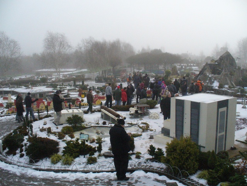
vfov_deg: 38.7
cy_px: 93
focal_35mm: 37
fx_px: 264
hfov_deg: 50.1
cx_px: 124
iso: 400
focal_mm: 6.1
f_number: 5.6
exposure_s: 1/640
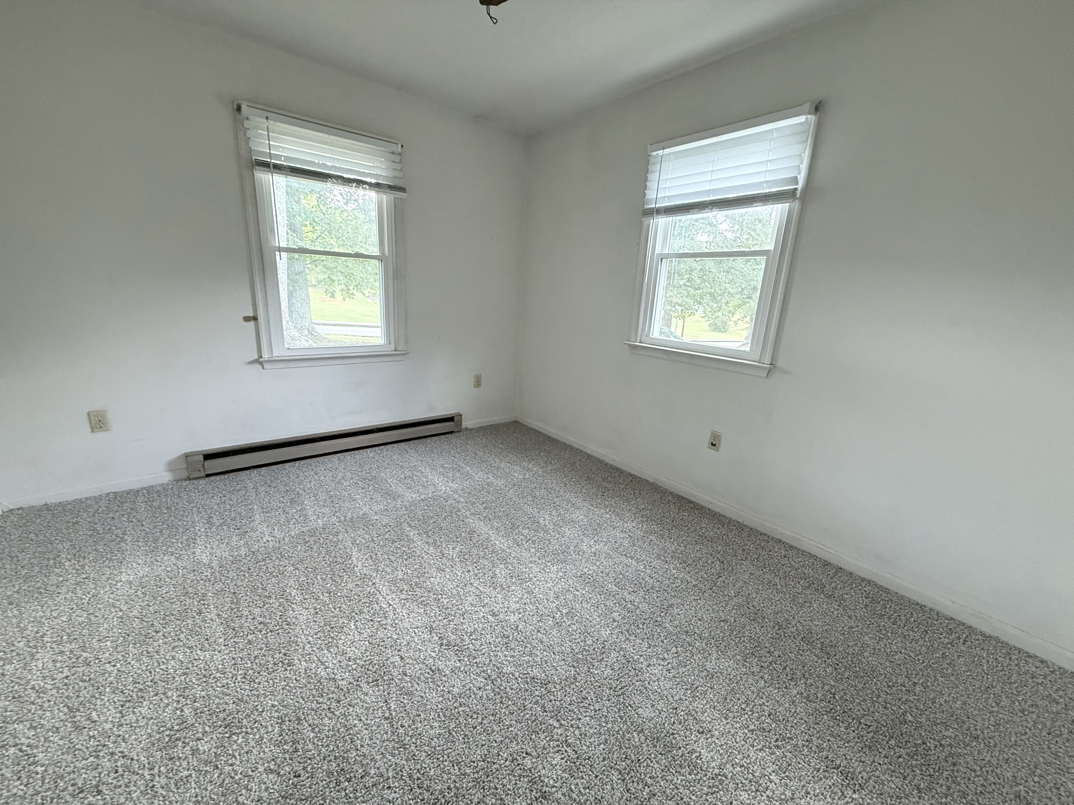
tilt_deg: -13.7
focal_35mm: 14
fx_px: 434
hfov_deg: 102.1
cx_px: 537
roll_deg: -2.2
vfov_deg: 85.7
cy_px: 402
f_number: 2.2
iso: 400
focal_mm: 2.22
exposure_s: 1/120
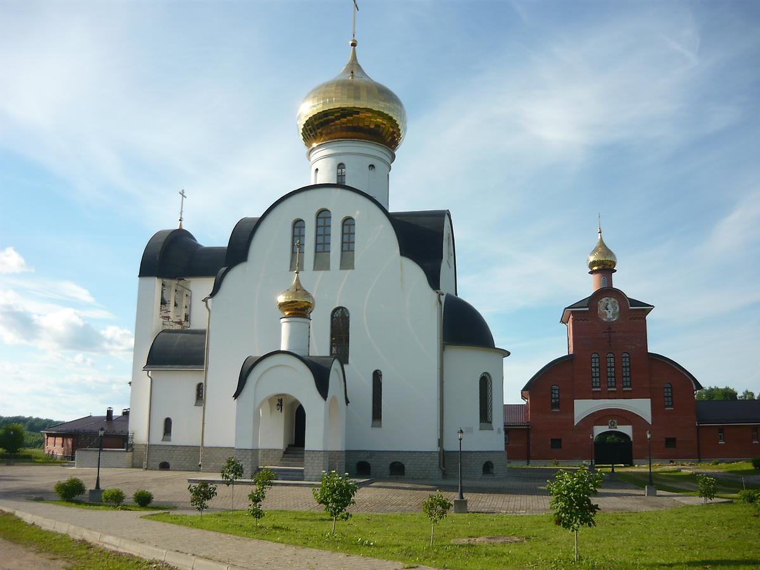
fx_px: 725
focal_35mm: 33
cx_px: 380
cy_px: 285
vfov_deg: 42.9
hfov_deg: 55.4
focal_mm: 5.5
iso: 100
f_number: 8
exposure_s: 1/200
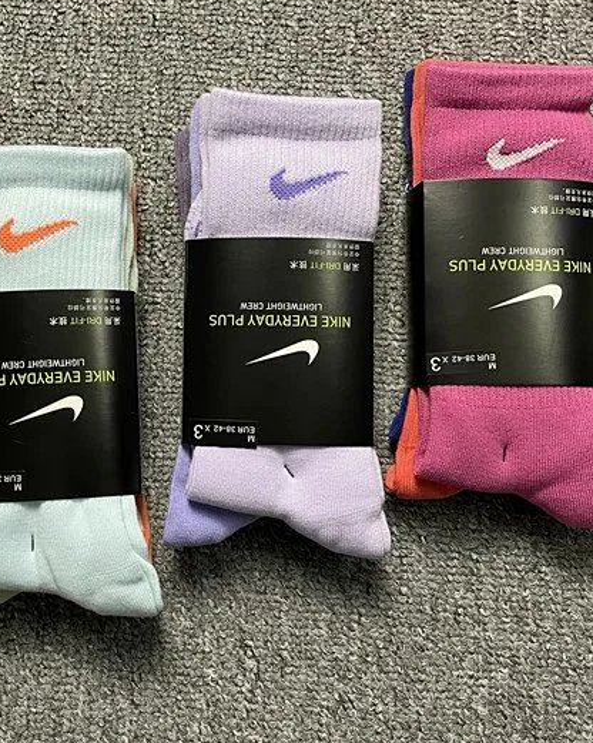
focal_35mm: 39
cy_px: 384
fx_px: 857
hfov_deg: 37.6
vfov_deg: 46.9
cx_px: 182
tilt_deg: -84.1
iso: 100
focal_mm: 4.2
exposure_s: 1/50
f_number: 1.6
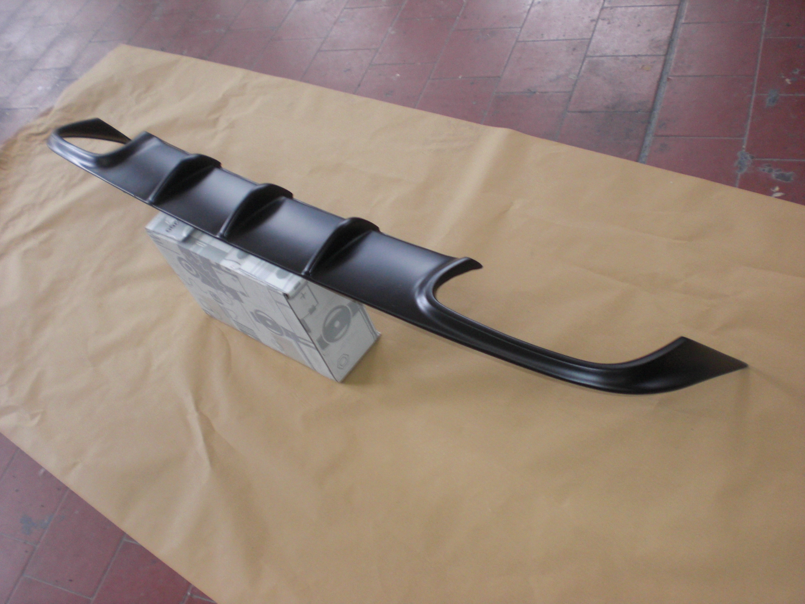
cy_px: 302
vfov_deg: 37.7
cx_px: 402
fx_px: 884
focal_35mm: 38
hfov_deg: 49.0
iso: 200
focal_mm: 6.3
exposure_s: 1/50
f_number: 3.1
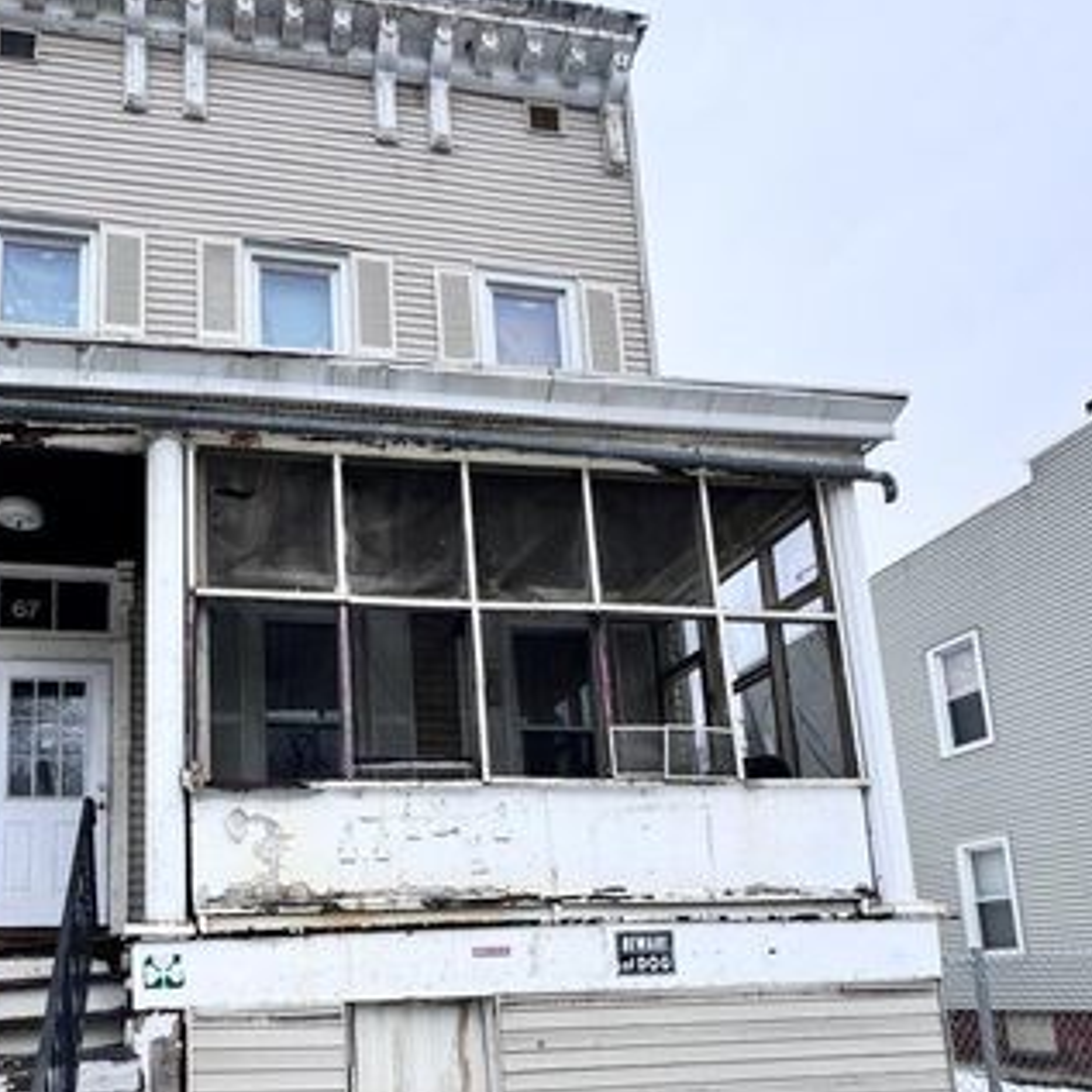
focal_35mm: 26
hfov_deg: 58.7
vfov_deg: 57.5
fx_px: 928
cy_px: 835
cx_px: 313
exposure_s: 1/537
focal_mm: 2.22
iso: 40
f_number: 2.2
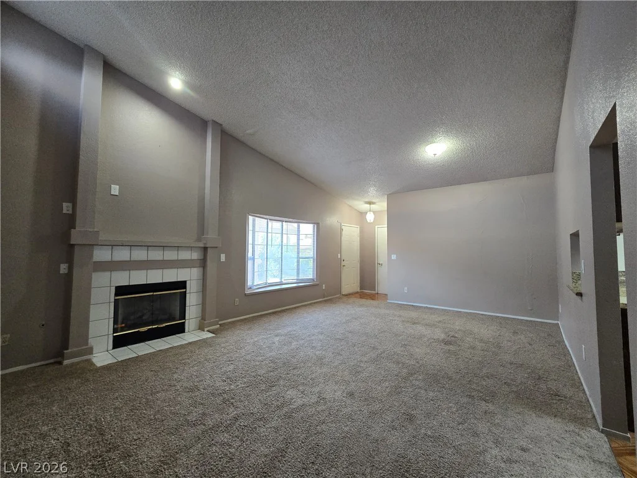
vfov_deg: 89.9
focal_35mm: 13
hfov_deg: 106.2
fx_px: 239
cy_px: 239
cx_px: 318
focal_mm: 2.2
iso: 320
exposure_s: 1/60
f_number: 2.2
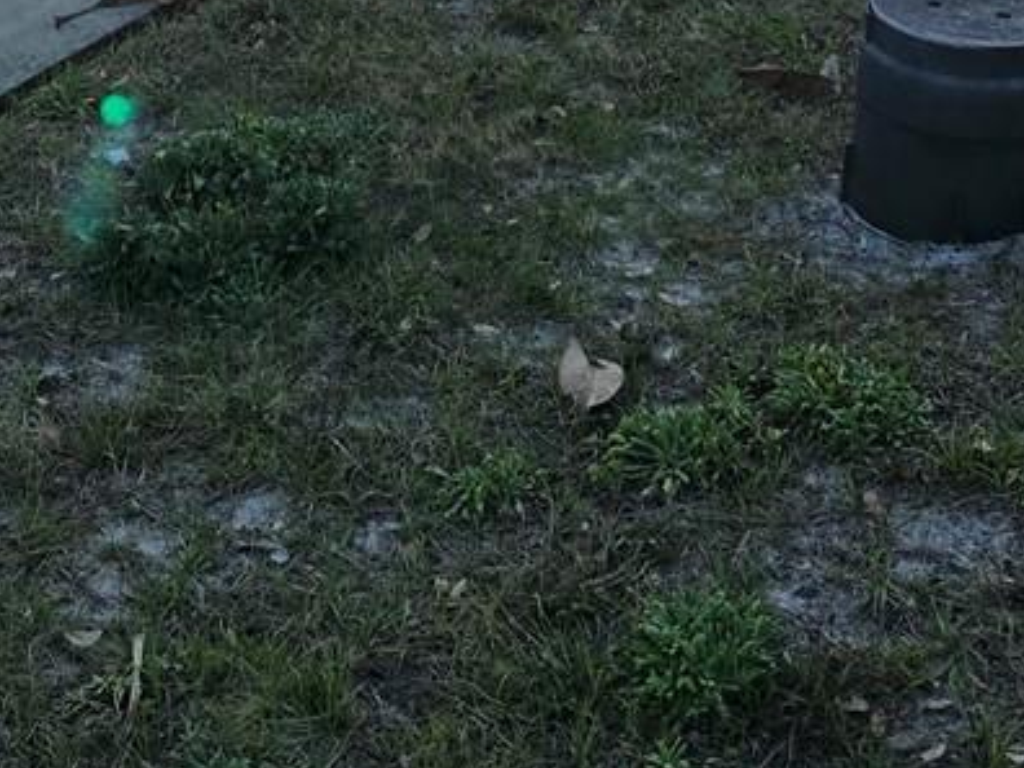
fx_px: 2751
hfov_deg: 21.1
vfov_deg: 13.6
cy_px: -752
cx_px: 453
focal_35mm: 93
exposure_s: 1/1571
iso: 12
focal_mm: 6.3
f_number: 1.7
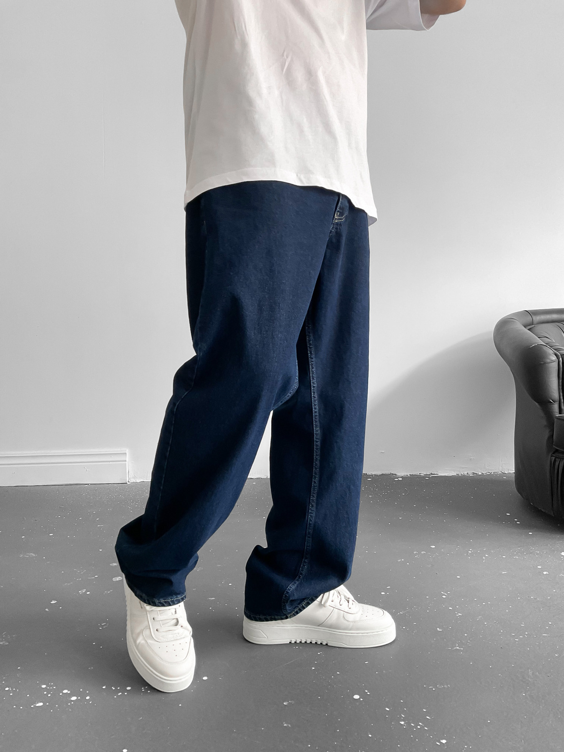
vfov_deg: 61.7
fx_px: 630
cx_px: 282
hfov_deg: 48.2
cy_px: 376
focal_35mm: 29
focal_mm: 3
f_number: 1.8
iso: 64
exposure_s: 1/80
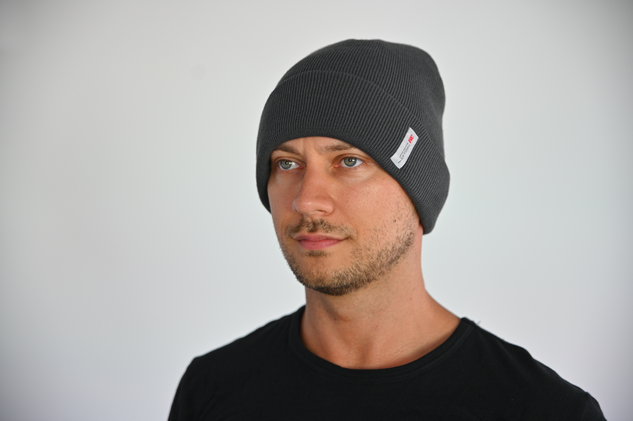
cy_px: 210
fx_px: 1230
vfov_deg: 19.4
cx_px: 316
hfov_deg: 28.9
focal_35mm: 70
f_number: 2.8
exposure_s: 1/200
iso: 400
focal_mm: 70
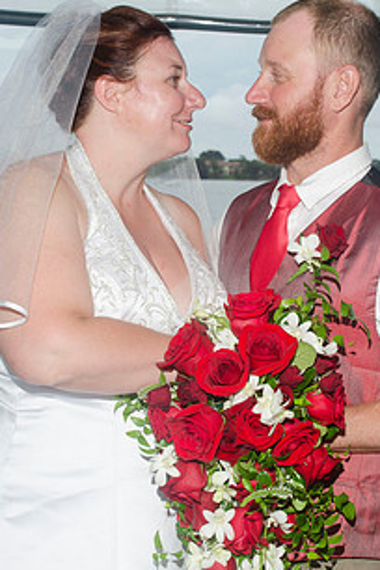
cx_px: 218
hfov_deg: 17.7
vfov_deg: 26.3
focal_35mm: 77
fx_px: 1219
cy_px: 311
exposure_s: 1/160
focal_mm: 35
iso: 100
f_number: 7.1
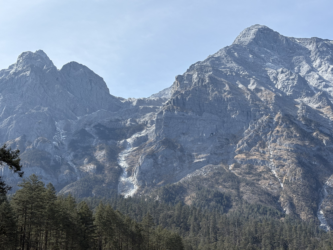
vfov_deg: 28.0
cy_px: 125
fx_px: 500
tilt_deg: +18.0
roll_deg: +0.4
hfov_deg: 36.8
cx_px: 166
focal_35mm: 52
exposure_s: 1/2141
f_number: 1.6
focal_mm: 5.96
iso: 32
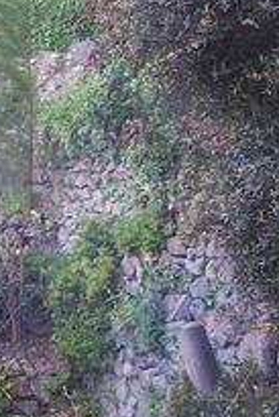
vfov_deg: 18.4
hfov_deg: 11.7
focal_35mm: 111
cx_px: -175
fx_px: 1288
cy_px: 226
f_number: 2.8
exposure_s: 1/10
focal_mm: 6.3
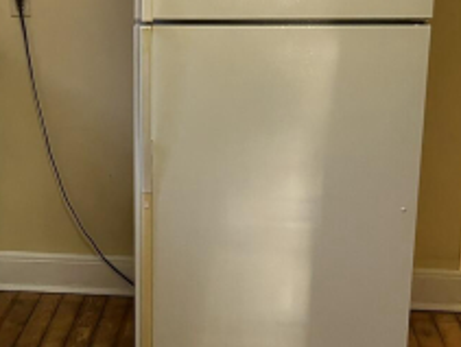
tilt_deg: -16.6
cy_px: 201
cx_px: 117
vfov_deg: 18.0
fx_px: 1094
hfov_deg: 23.6
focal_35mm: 82
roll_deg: +0.0
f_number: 1.5
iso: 200
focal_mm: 5.7
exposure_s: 1/60
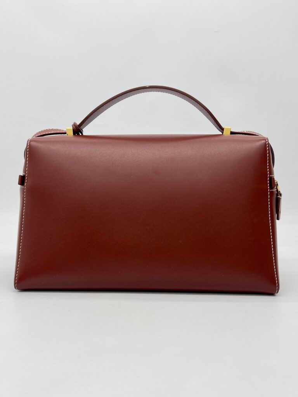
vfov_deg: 67.3
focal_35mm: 26
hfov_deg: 53.1
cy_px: 198
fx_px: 298
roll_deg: -0.4
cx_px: 149
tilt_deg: -5.1
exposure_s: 1/208
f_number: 1.5
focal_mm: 5.7
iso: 40
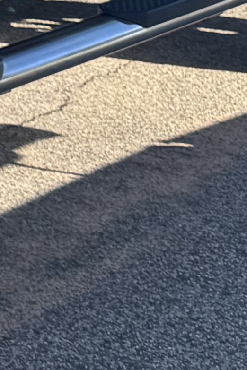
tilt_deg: -9.8
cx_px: -695
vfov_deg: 10.9
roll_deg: -2.9
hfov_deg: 6.3
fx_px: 1873
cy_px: -178
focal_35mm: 182
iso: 80
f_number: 1.78
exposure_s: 1/1311
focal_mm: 6.76
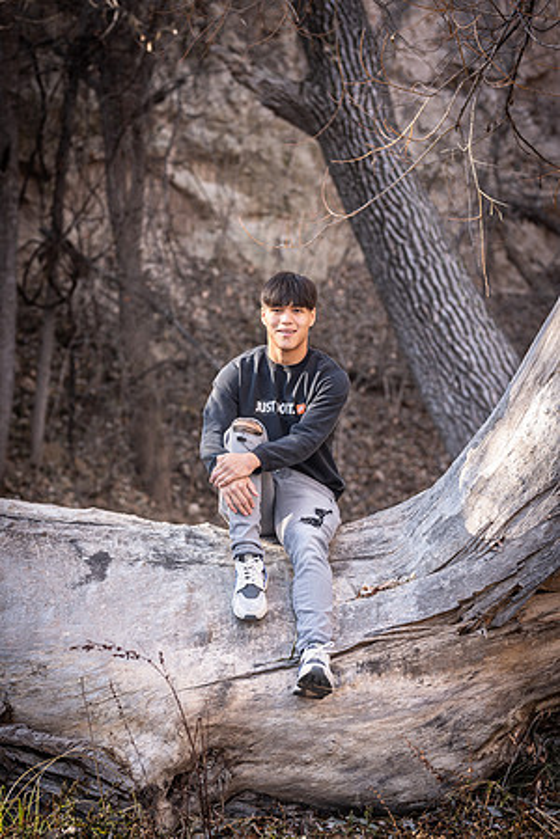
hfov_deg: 16.1
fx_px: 1983
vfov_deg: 23.9
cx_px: 280
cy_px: 420
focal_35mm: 85
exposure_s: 1/125
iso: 100
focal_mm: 85
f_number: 3.2
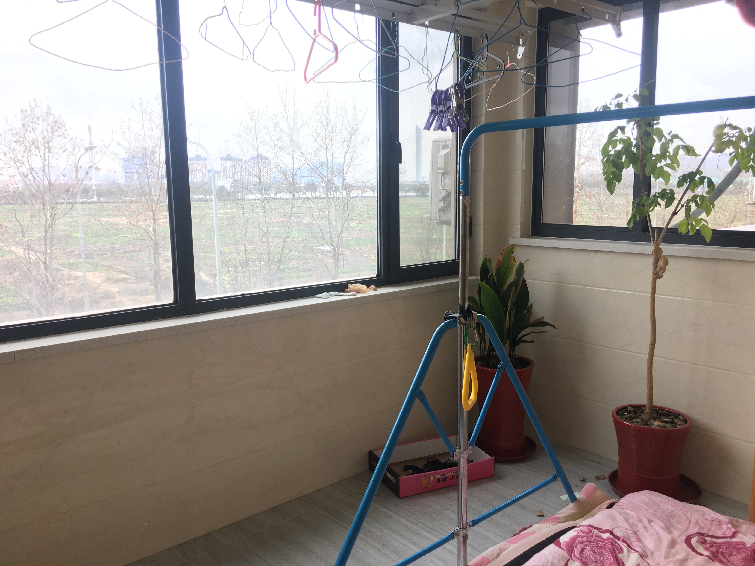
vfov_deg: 48.2
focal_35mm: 29
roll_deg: -0.2
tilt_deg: -8.2
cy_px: 283
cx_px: 378
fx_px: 633
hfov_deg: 61.7
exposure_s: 1/50
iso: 32
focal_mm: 4.15
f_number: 2.2
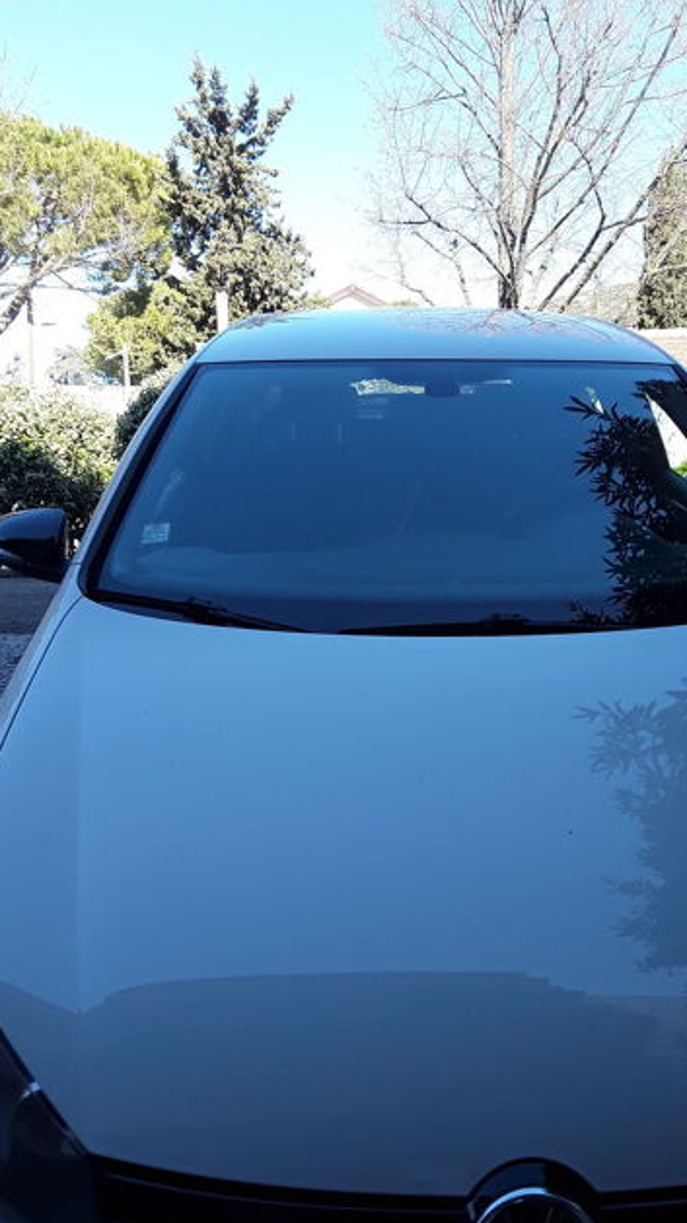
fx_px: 972
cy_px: 612
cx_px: 416
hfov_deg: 38.7
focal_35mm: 30
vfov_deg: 64.3
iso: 40
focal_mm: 2.91
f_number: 1.9
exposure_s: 1/344
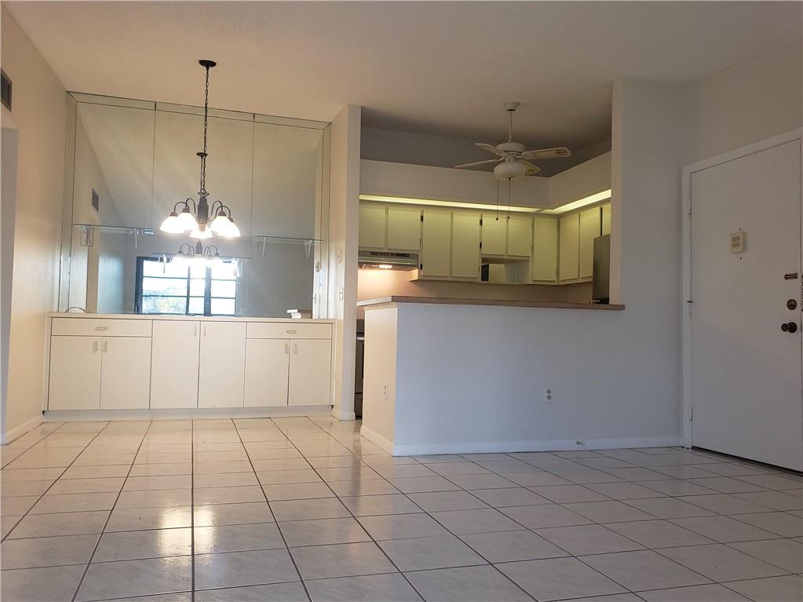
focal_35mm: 26
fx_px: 603
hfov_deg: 67.3
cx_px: 402
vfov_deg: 53.1
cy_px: 301
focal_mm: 4.3
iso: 200
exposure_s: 1/60
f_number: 2.4
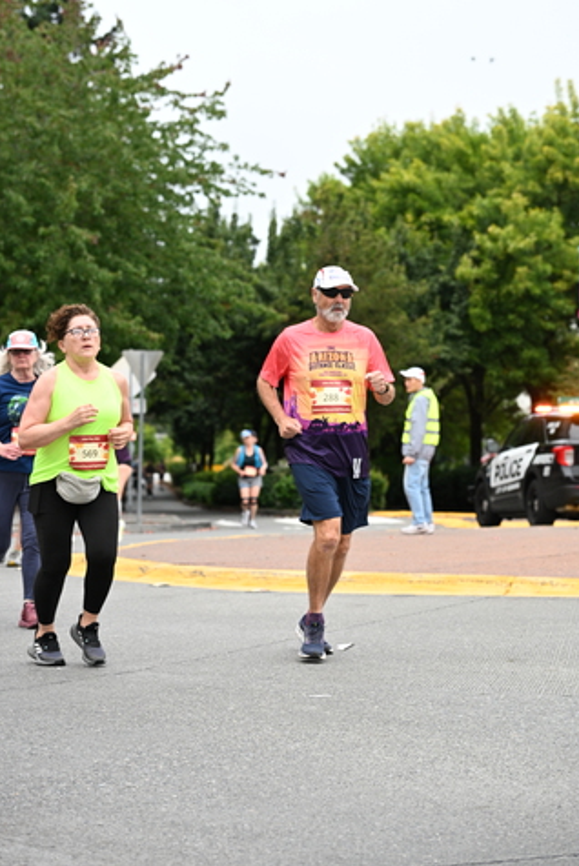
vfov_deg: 24.7
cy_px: 375
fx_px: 1975
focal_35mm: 82
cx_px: 283
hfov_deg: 16.7
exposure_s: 1/800
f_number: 4
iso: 1600
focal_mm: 71
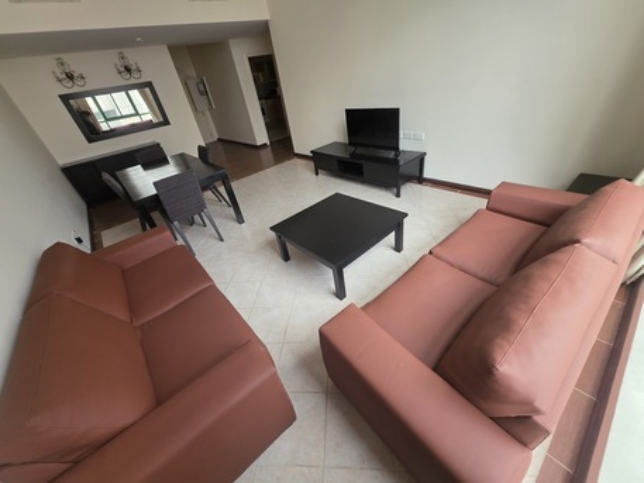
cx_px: 322
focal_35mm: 13
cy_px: 242
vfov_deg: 89.9
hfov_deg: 106.2
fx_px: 242
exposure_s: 1/100
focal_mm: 2.2
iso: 160
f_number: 1.9
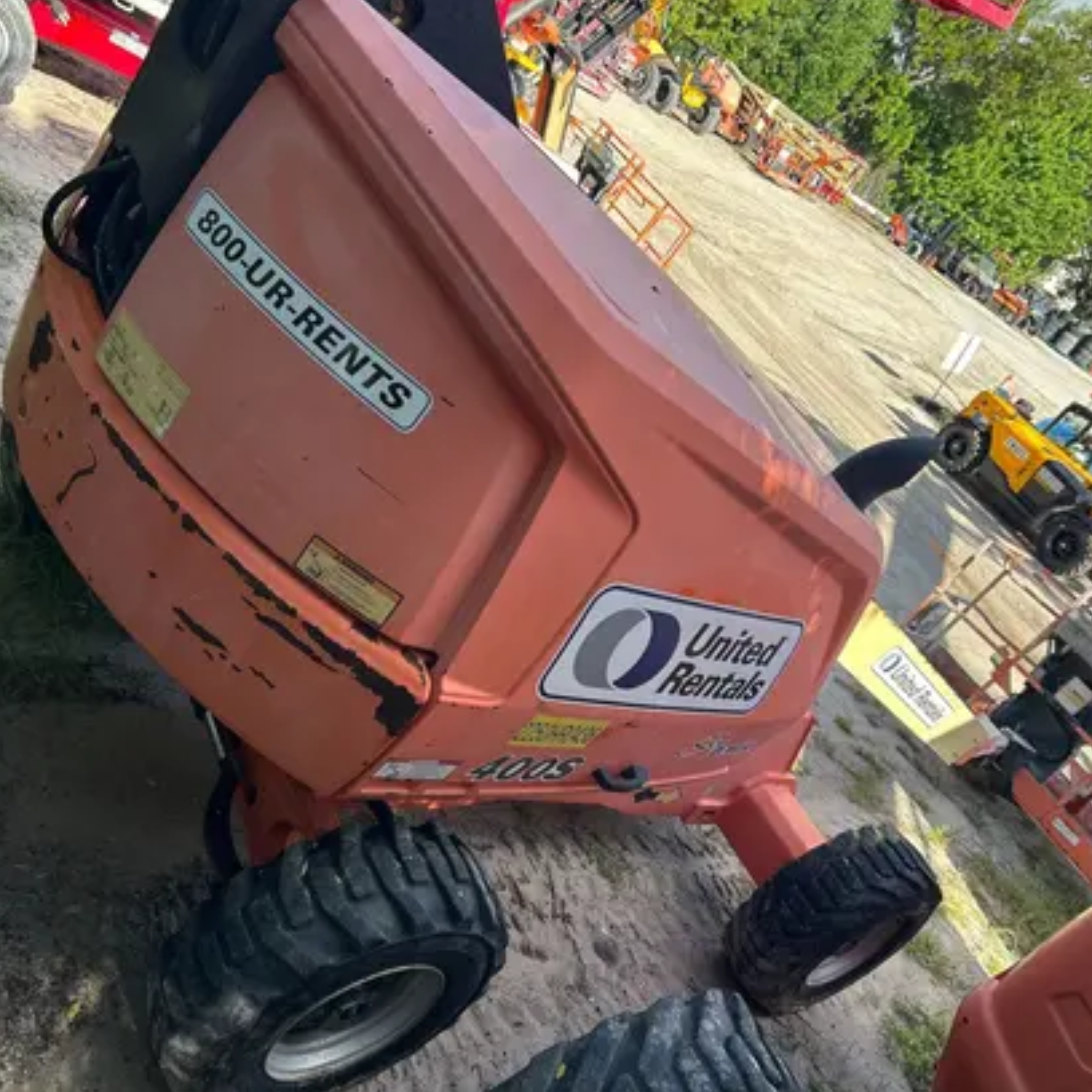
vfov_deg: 52.5
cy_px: 542
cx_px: 573
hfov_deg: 52.5
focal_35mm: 31
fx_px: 1106
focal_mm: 5.7
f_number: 1.5
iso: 50
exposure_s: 1/866
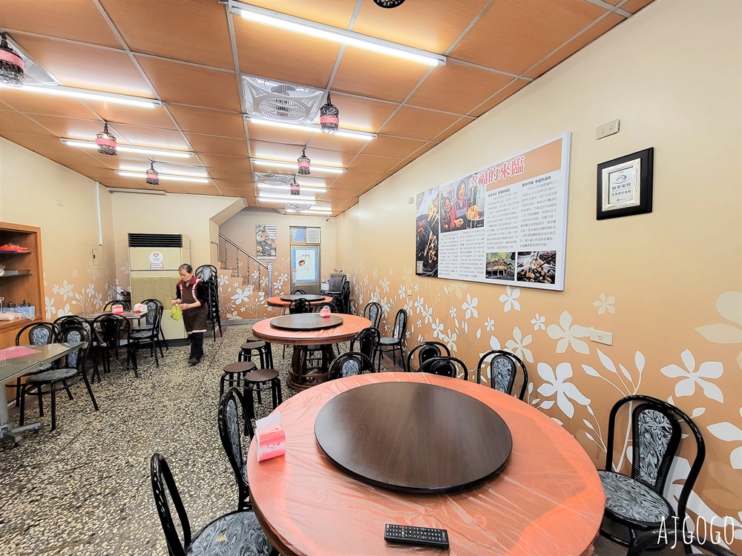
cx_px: 371
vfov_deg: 89.9
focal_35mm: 13
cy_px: 278
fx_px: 279
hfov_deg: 106.2
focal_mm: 2.2
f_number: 2.2
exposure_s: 1/59
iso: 250
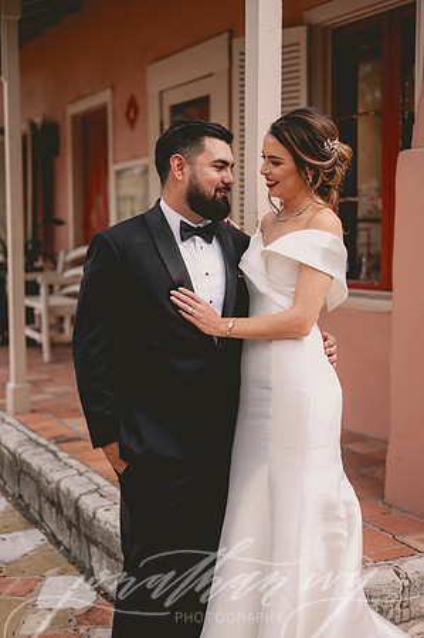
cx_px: 212
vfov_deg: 39.6
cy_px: 319
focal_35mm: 50
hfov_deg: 26.9
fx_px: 885
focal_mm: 50
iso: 64
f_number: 2.2
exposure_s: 1/500
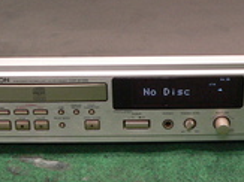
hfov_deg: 21.5
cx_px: 157
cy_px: 25
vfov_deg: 16.0
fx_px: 641
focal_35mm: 91
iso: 200
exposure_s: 1/25
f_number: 2.8
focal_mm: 6.4
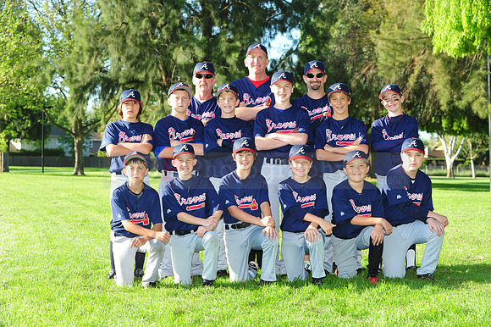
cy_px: 164
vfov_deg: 17.0
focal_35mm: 80
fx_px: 1090
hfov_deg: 25.4
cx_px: 246
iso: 200
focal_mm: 80
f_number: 7.1
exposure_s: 1/160
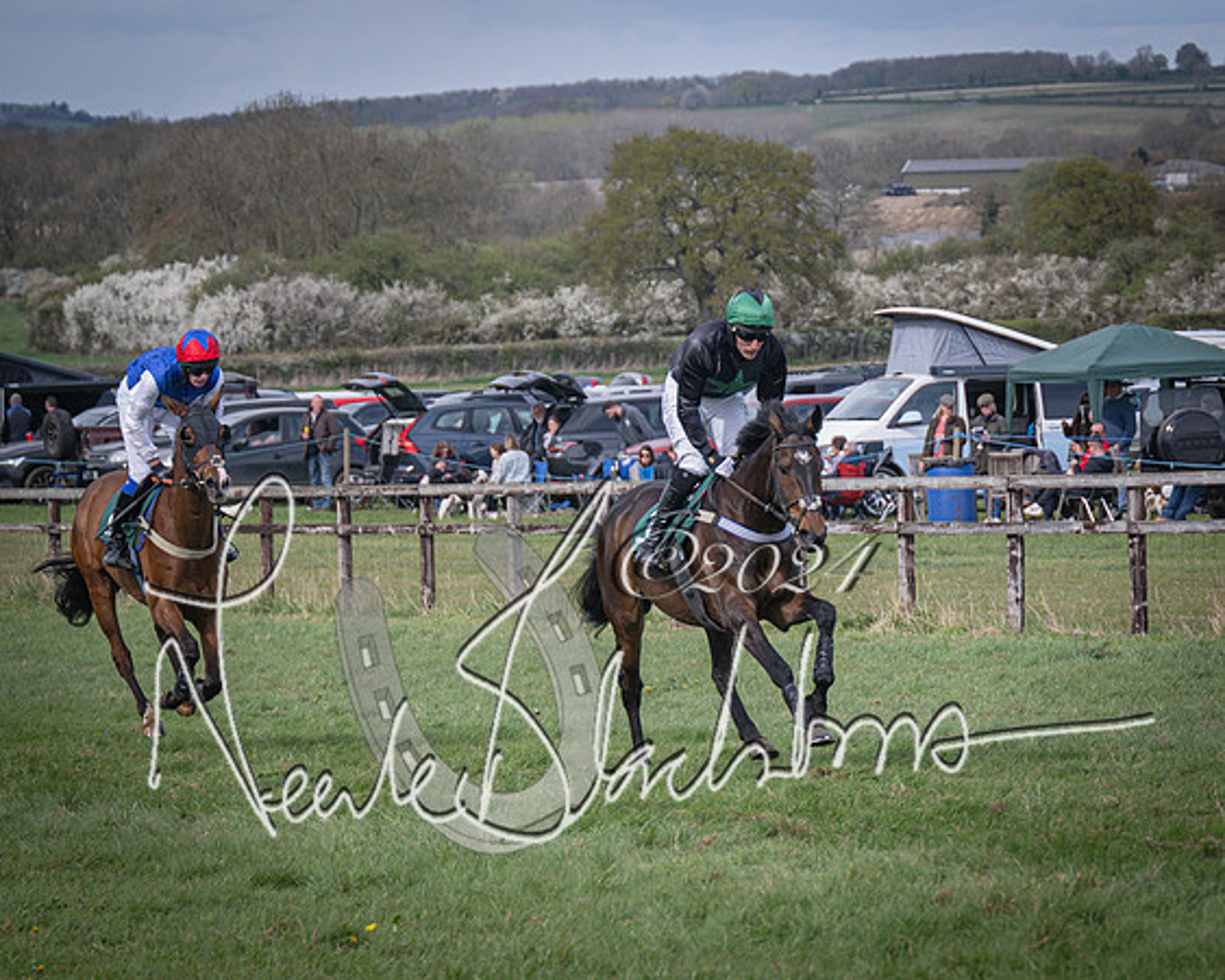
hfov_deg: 9.4
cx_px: 904
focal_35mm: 205
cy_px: 594
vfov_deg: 7.5
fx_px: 7424
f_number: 4
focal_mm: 99
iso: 200
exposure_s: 1/1000
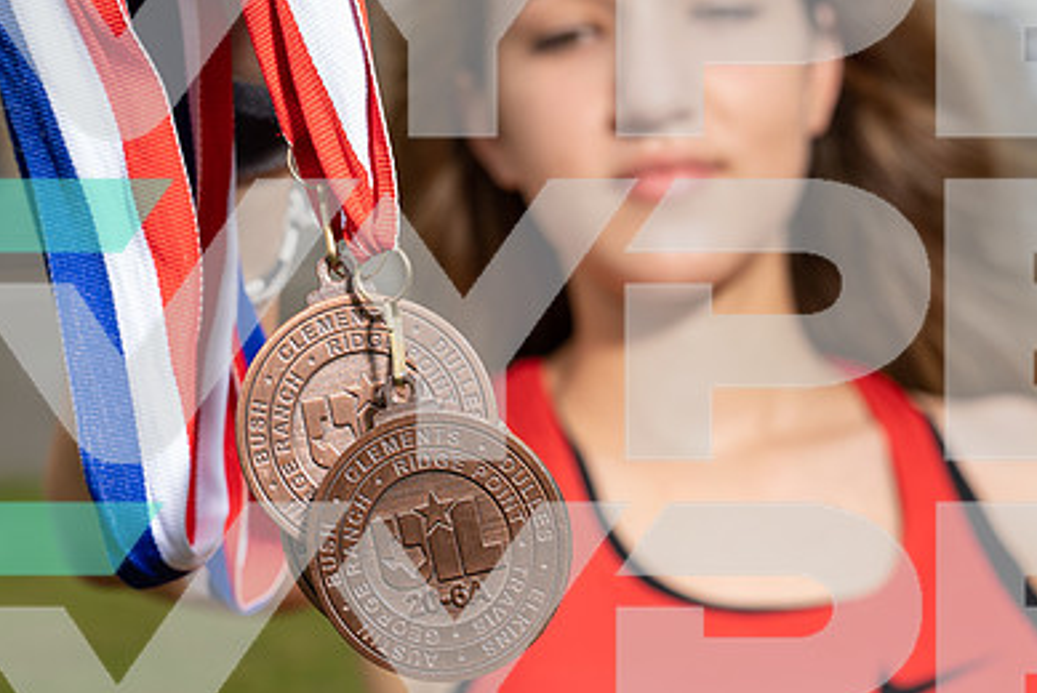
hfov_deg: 25.6
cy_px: 321
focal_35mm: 79
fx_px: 2277
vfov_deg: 17.3
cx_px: 573
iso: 100
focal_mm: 53
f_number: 7.1
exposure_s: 1/250
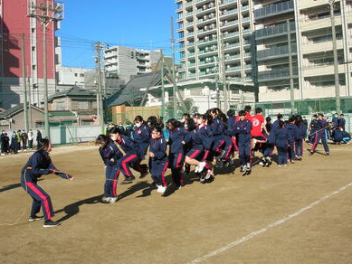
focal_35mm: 36
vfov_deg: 39.7
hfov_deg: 51.3
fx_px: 366
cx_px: 178
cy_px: 132
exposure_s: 1/293
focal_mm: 5.8
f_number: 5.6
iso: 50
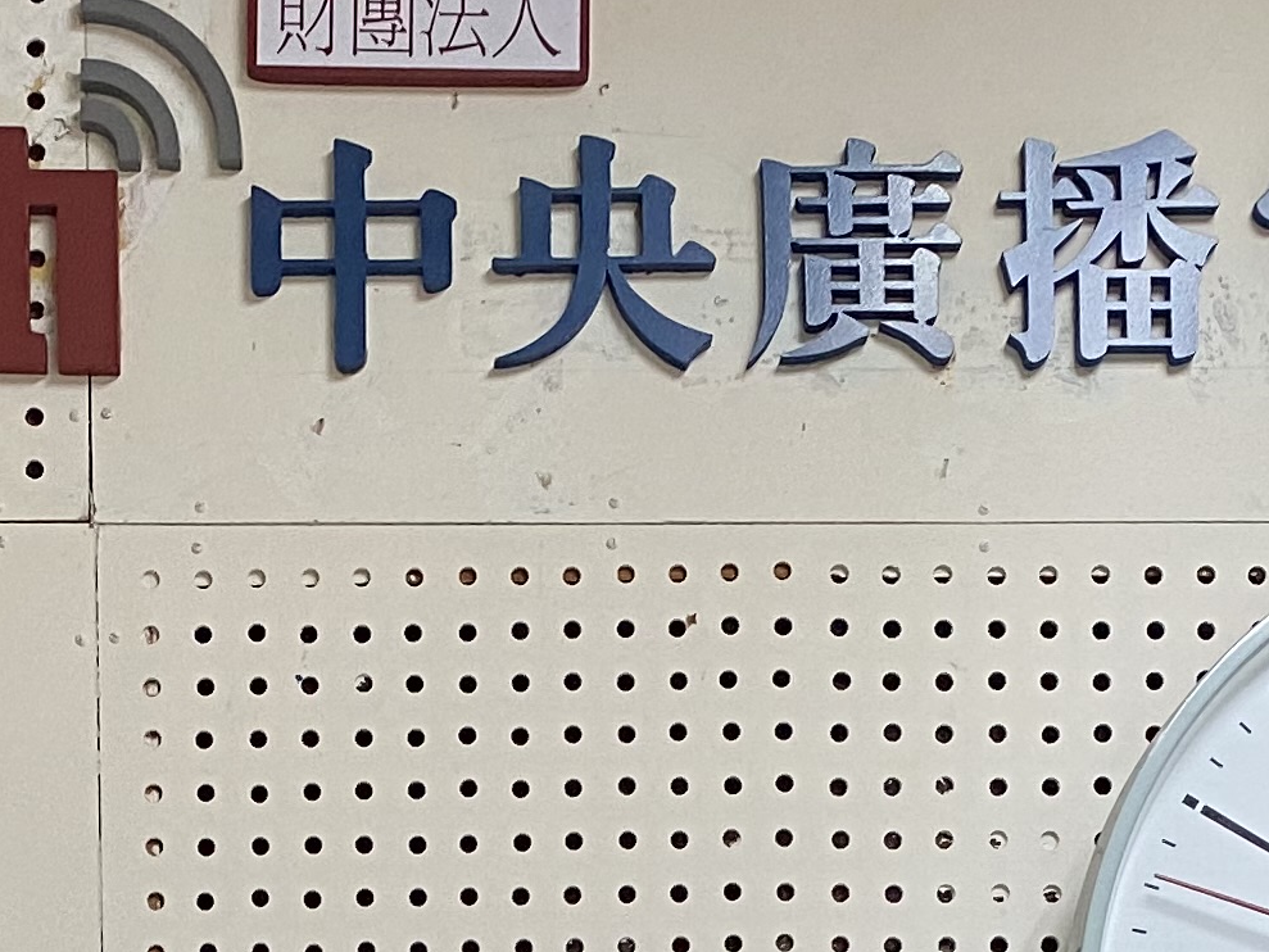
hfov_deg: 18.5
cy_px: 1912
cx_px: 448
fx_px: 3886
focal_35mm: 106
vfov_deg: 12.3
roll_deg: +0.4
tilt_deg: -1.0
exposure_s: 1/60
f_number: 1.8
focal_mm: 4.25
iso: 100
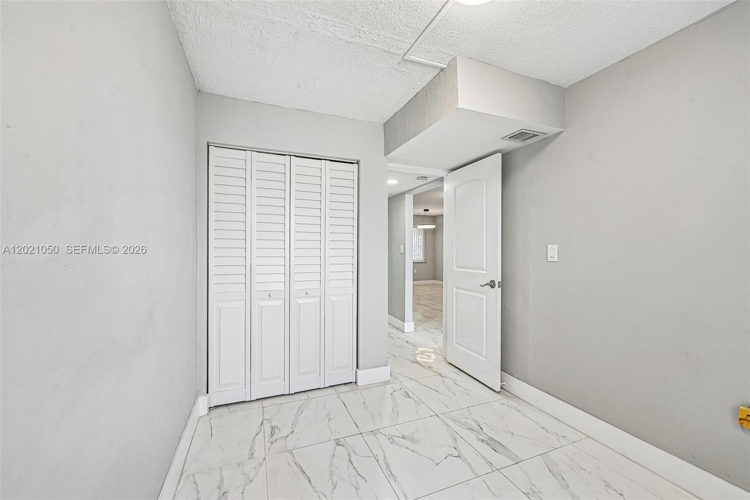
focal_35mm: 14
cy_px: 250
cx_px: 375
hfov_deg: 104.3
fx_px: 292
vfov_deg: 81.2
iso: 140
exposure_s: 1/13
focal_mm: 14
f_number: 7.1
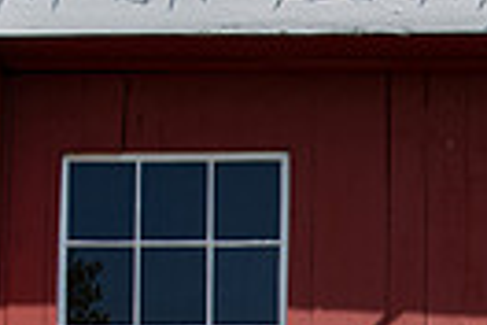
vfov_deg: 7.9
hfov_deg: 12.2
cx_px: 590
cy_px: 681
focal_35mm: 165
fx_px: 2232
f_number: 5.6
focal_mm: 25
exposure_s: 1/250
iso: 100
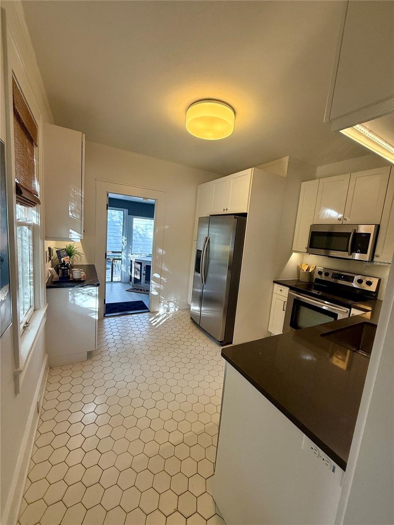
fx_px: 212
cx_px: 197
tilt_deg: -7.8
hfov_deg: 85.7
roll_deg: -4.9
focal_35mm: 14
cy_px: 262
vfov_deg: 102.1
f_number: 2.2
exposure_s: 1/120
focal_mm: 2.22
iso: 160
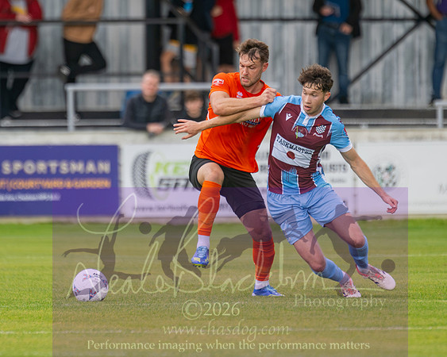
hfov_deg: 2.3
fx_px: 11022
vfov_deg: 1.9
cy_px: 130
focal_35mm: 833
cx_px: 194
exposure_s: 1/1250
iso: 450
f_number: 2.8
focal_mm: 270
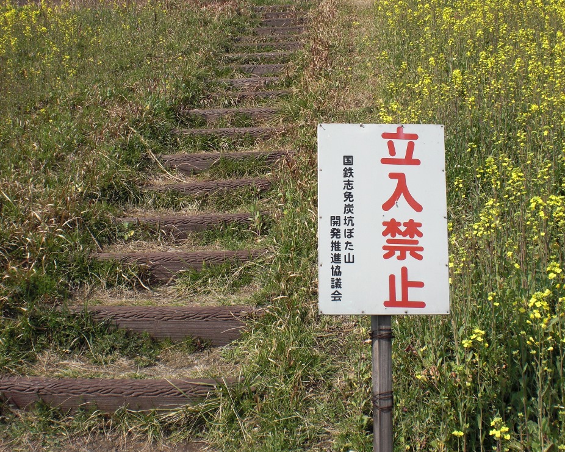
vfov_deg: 36.5
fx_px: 686
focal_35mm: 41
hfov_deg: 44.8
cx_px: 293
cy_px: 223
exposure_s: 1/320
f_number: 5.6
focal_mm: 6.3
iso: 64
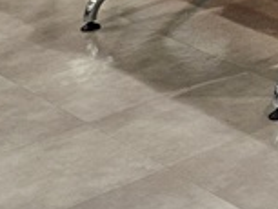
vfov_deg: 8.7
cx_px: 810
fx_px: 1206
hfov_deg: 10.1
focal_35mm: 150
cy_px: -353
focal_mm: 5.4
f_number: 1.8
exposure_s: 1/120
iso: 80
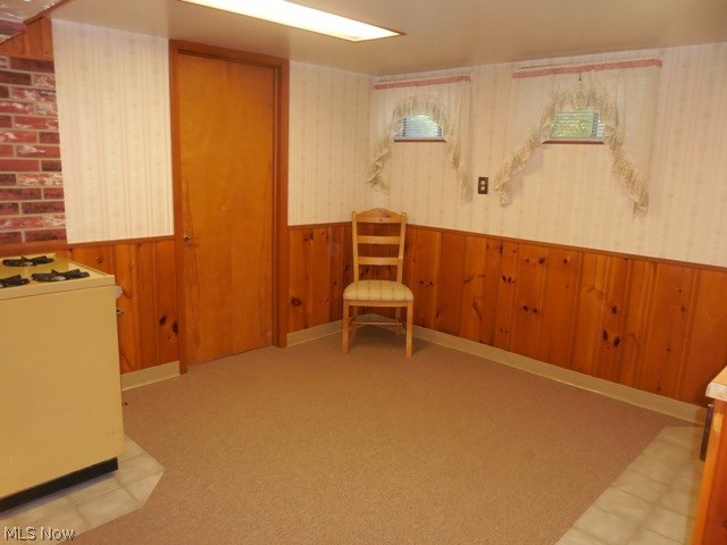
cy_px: 272
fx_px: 546
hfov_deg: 67.3
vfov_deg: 53.1
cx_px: 364
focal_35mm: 26
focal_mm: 4.6
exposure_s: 1/25
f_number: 3.5
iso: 400
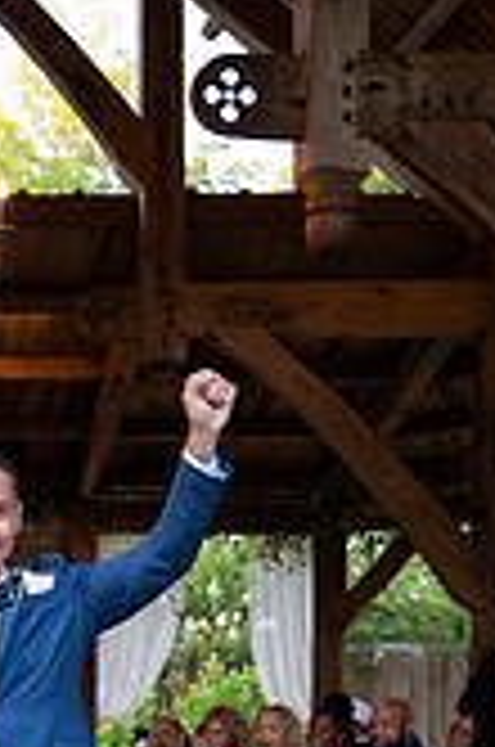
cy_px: 882
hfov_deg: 15.0
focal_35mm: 88
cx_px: -65
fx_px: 1822
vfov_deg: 21.6
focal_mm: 32.5
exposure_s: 1/125
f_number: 4
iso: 640
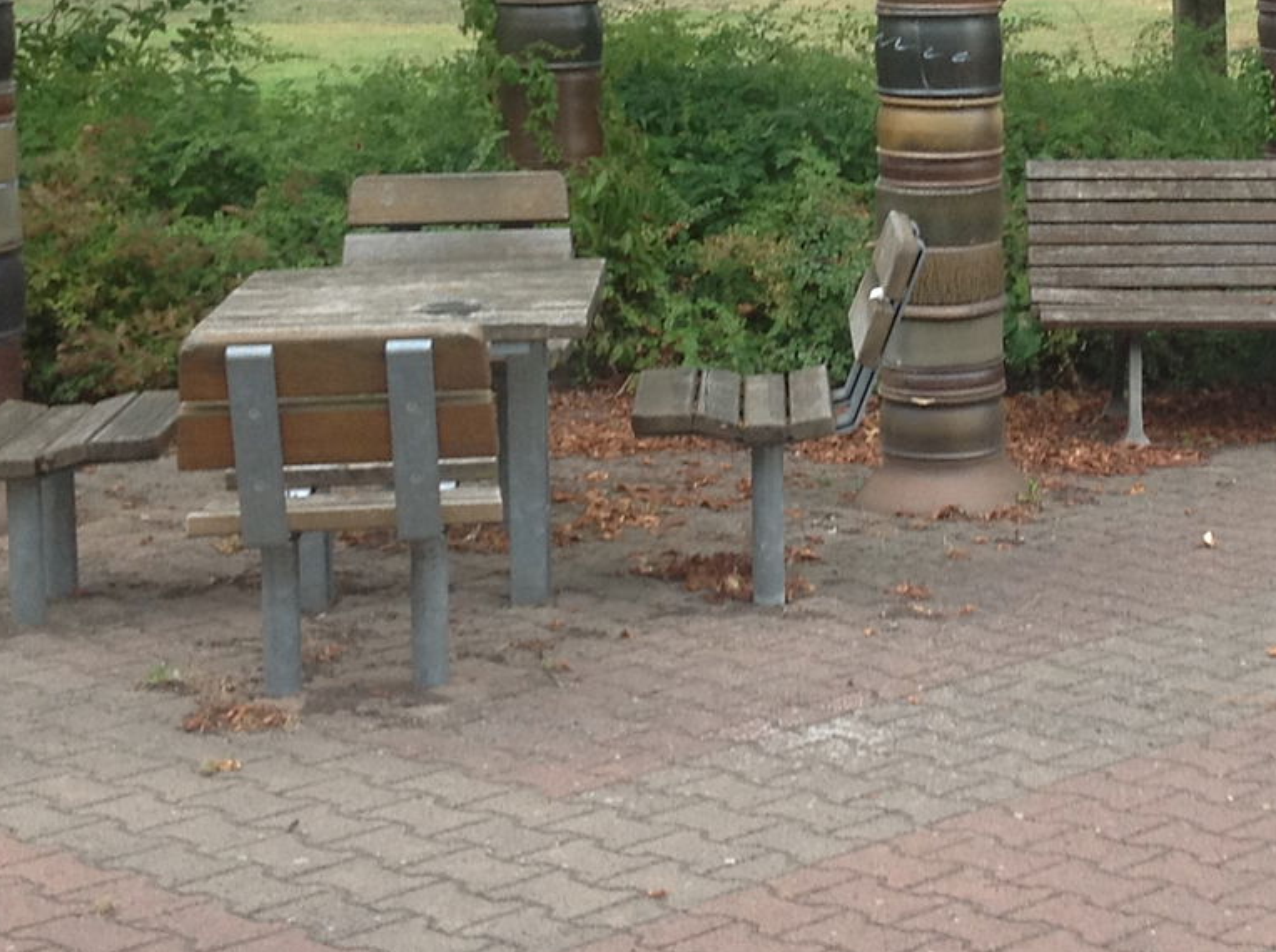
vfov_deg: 16.4
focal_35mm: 88
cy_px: 45
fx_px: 3238
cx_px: 1104
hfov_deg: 21.9
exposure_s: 1/134
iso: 80
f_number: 2.4
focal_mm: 4.28
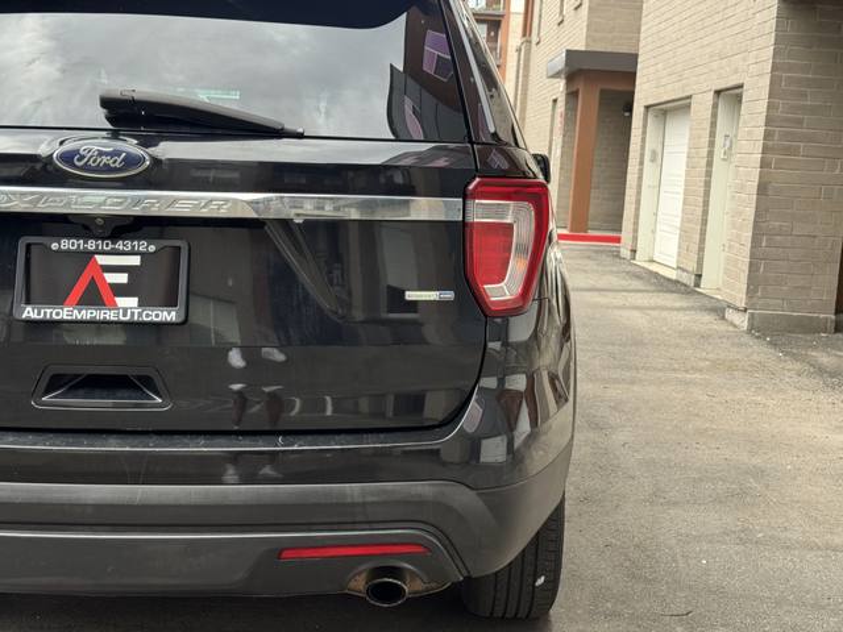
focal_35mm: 48
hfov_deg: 39.7
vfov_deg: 30.3
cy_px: 316
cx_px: 422
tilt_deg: -7.1
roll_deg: -3.8
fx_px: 1169
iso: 64
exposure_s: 1/349
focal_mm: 6.76
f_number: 1.78
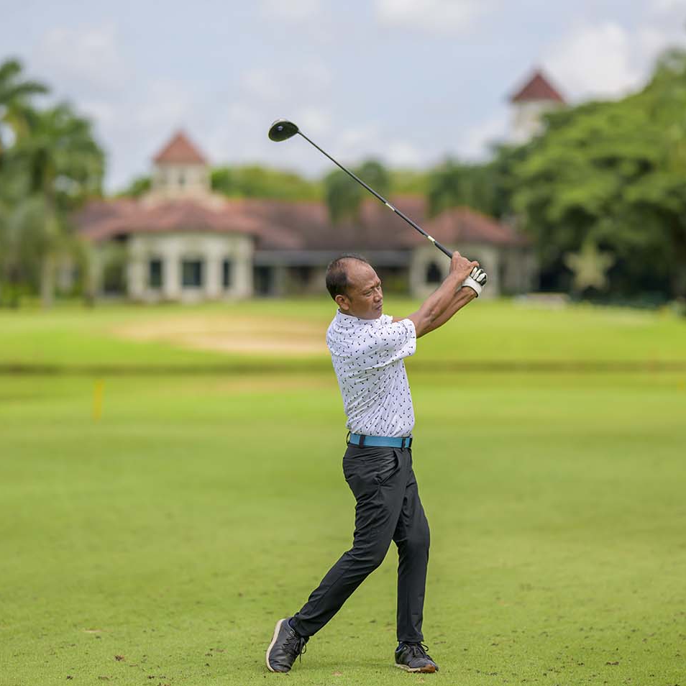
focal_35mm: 109
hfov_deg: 16.0
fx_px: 2444
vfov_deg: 16.0
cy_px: 344
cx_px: 343
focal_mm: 85
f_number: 1.2
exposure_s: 1/20000
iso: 180
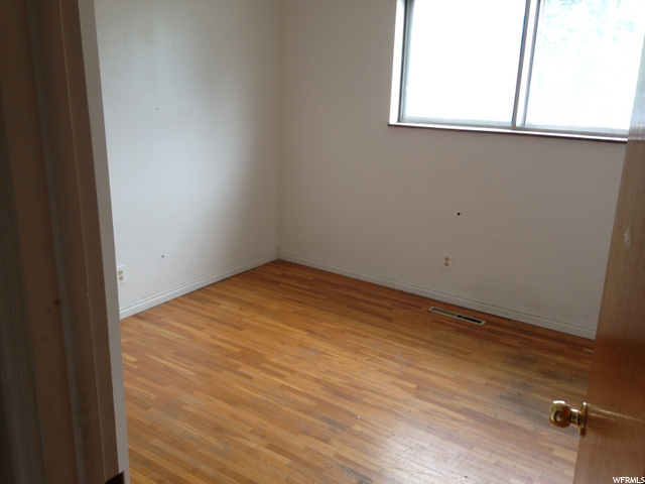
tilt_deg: -16.4
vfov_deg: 42.9
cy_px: 242
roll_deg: -0.2
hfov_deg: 55.4
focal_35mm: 33
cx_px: 322
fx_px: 615
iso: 50
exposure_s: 1/40
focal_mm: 4.12
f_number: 2.4
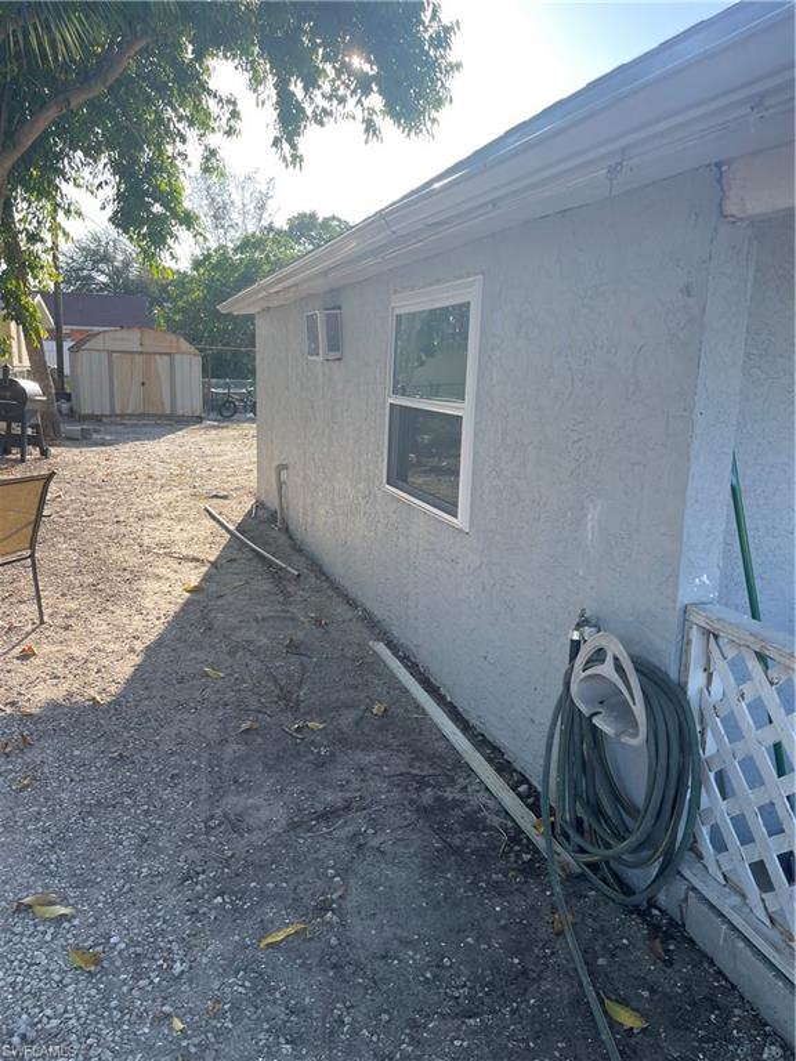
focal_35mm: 26
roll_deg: -1.3
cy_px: 530
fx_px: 797
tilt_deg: -11.2
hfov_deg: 53.1
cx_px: 398
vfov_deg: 67.3
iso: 32
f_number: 1.6
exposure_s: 1/642
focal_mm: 5.1
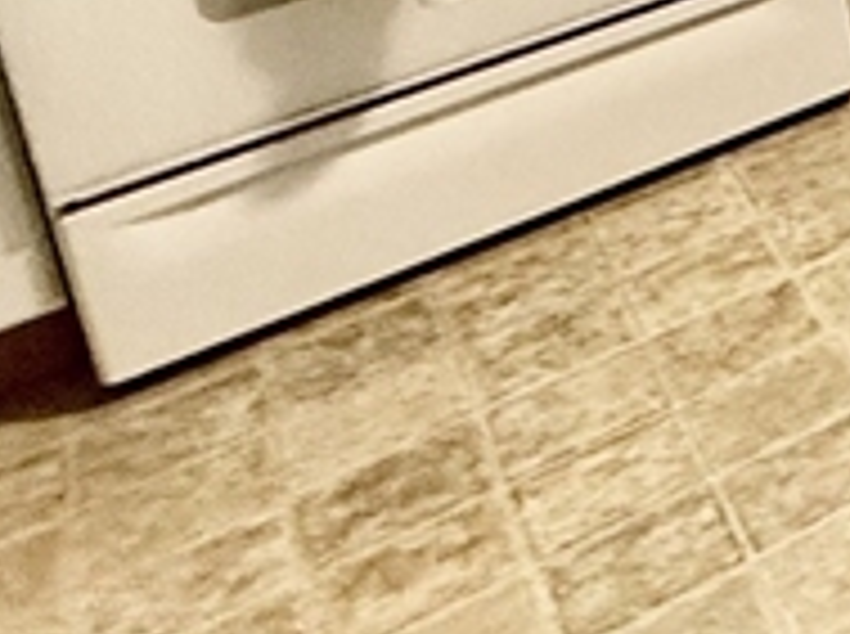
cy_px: -607
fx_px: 1863
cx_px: 2046
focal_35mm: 76
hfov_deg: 15.0
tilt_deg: -12.3
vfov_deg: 15.6
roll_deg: +1.6
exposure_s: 1/60
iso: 320
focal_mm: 2.22
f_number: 2.2
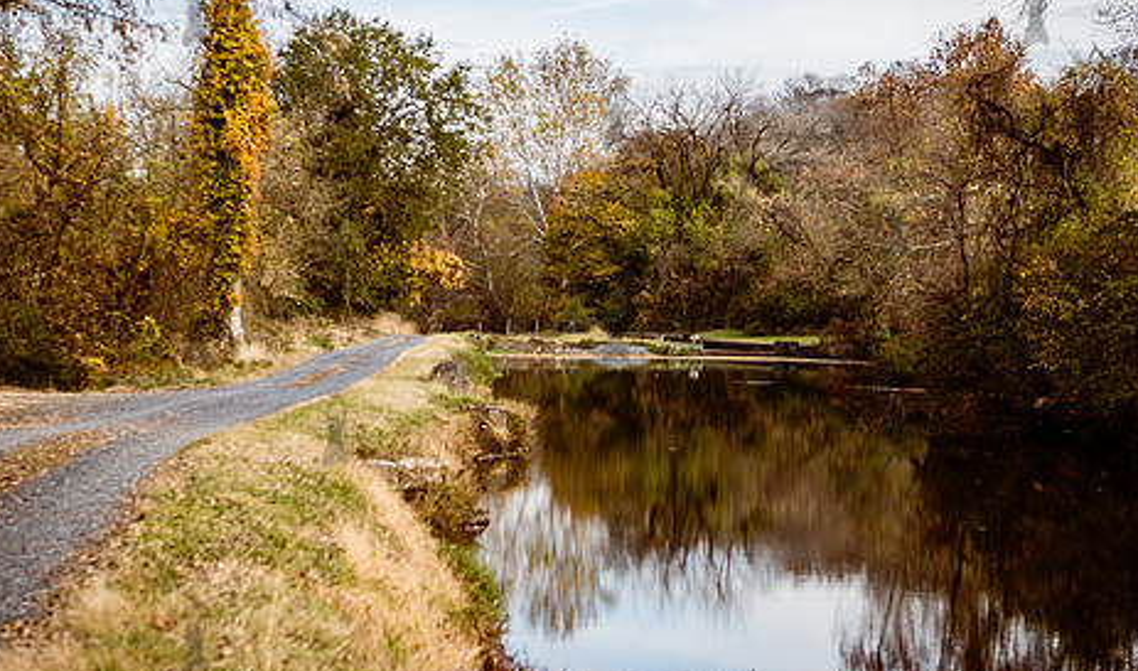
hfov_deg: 23.9
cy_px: 356
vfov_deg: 14.2
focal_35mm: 88
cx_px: 617
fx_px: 2687
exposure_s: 1/800
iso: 200
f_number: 3.5
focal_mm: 45
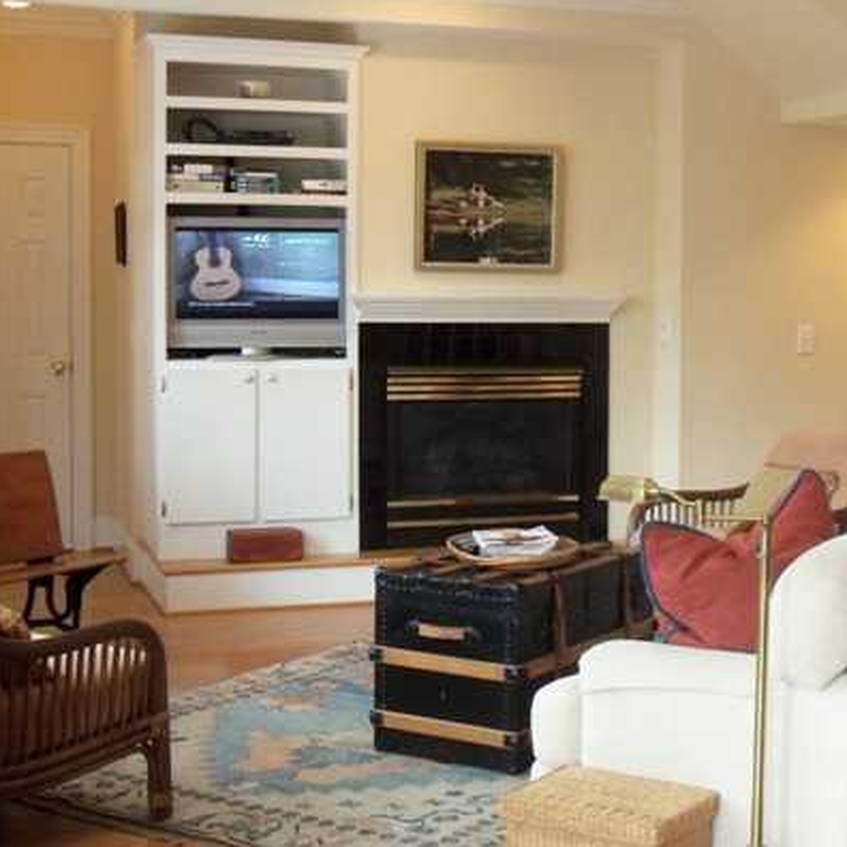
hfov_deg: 28.3
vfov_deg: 28.6
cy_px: 404
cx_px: 610
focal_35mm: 60
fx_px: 1661
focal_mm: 7.1
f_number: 3.2
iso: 250
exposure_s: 1/40
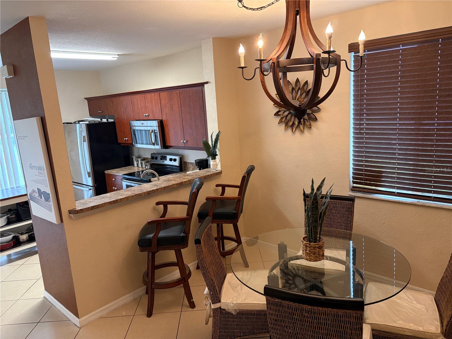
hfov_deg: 67.3
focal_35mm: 26
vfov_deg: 53.1
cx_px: 226
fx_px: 339
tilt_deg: -10.5
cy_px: 170
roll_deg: +3.9
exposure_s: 1/60
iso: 250
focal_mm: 5.96
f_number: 1.6
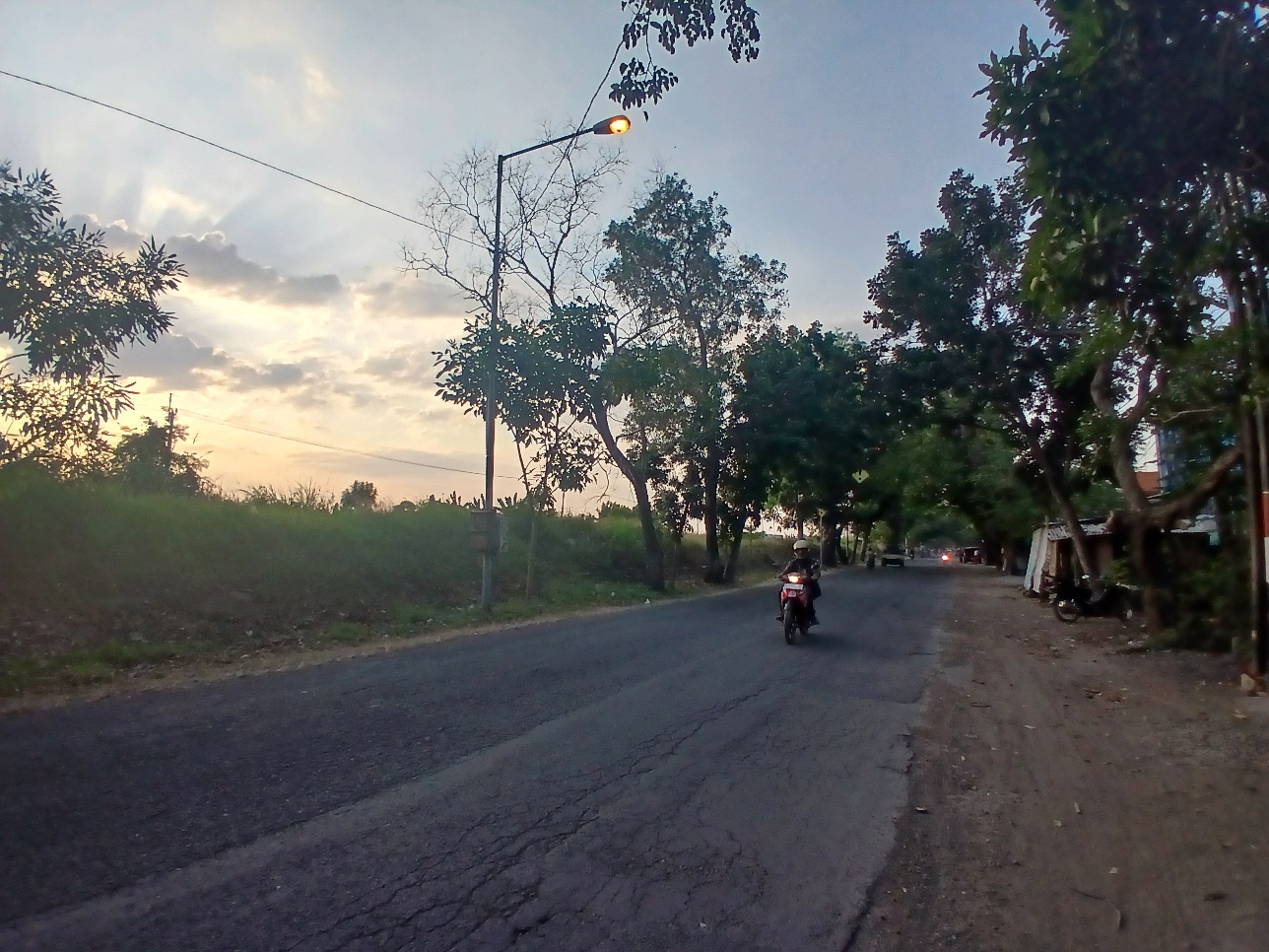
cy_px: 476
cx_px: 634
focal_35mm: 17
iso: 50
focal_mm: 1.4
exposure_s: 1/1033
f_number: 2.2
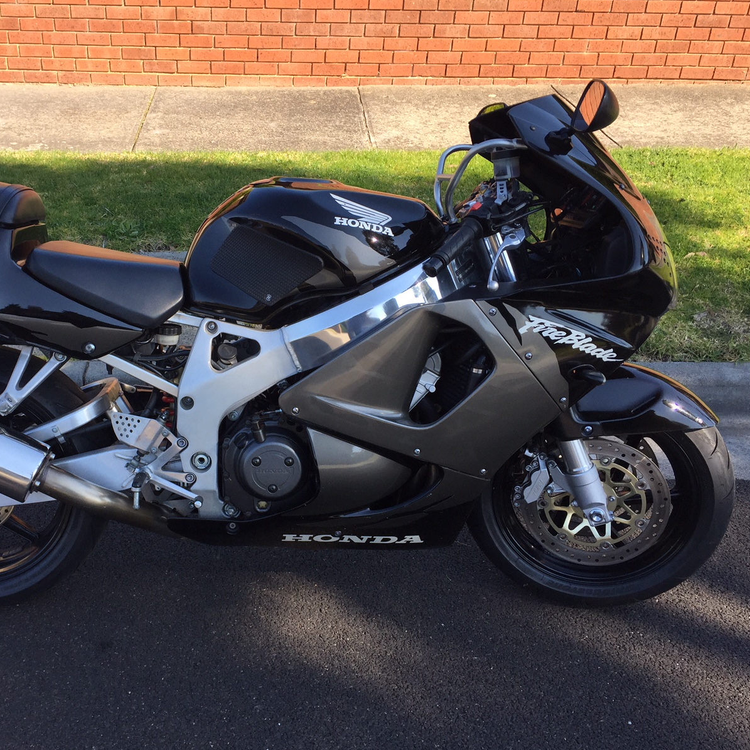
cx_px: 262
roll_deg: +0.3
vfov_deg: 47.2
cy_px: 382
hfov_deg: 46.6
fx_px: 858
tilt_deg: -29.4
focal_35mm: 35
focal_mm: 4.15
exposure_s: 1/534
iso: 32
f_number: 2.2
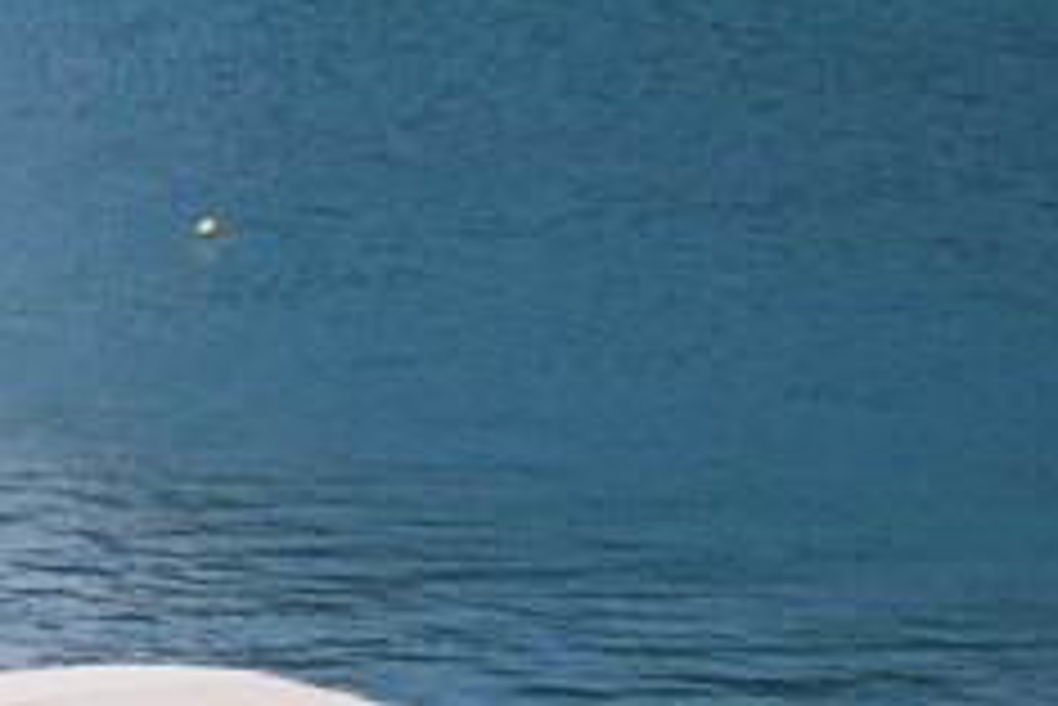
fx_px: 6999
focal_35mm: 238
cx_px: -2530
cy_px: -456
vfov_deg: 5.7
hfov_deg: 7.3
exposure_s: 1/1500
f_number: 1.4
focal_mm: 23
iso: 800
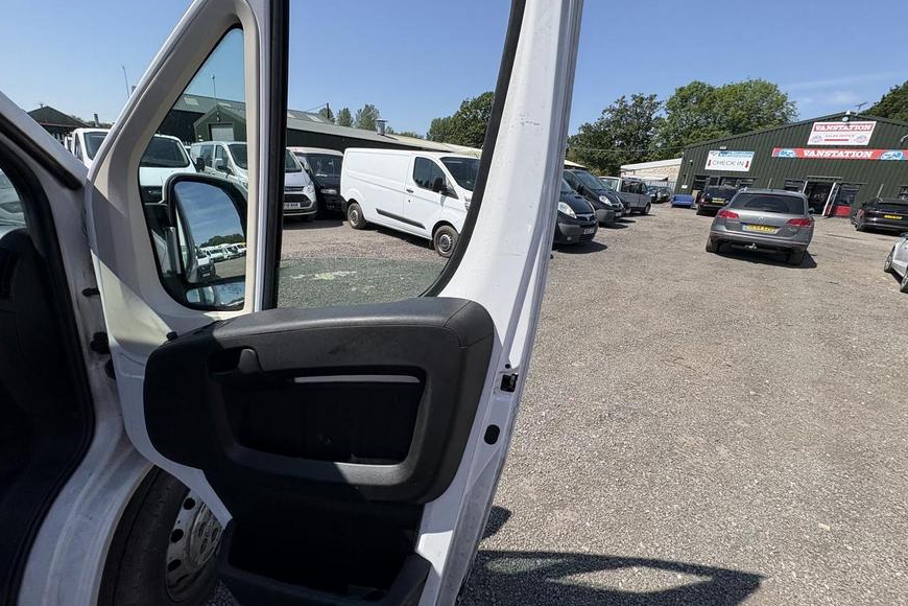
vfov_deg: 77.2
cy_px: 285
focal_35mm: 15
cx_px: 441
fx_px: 378
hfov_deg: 100.4
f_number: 2.2
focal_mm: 2.22
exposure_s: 1/1748
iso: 50
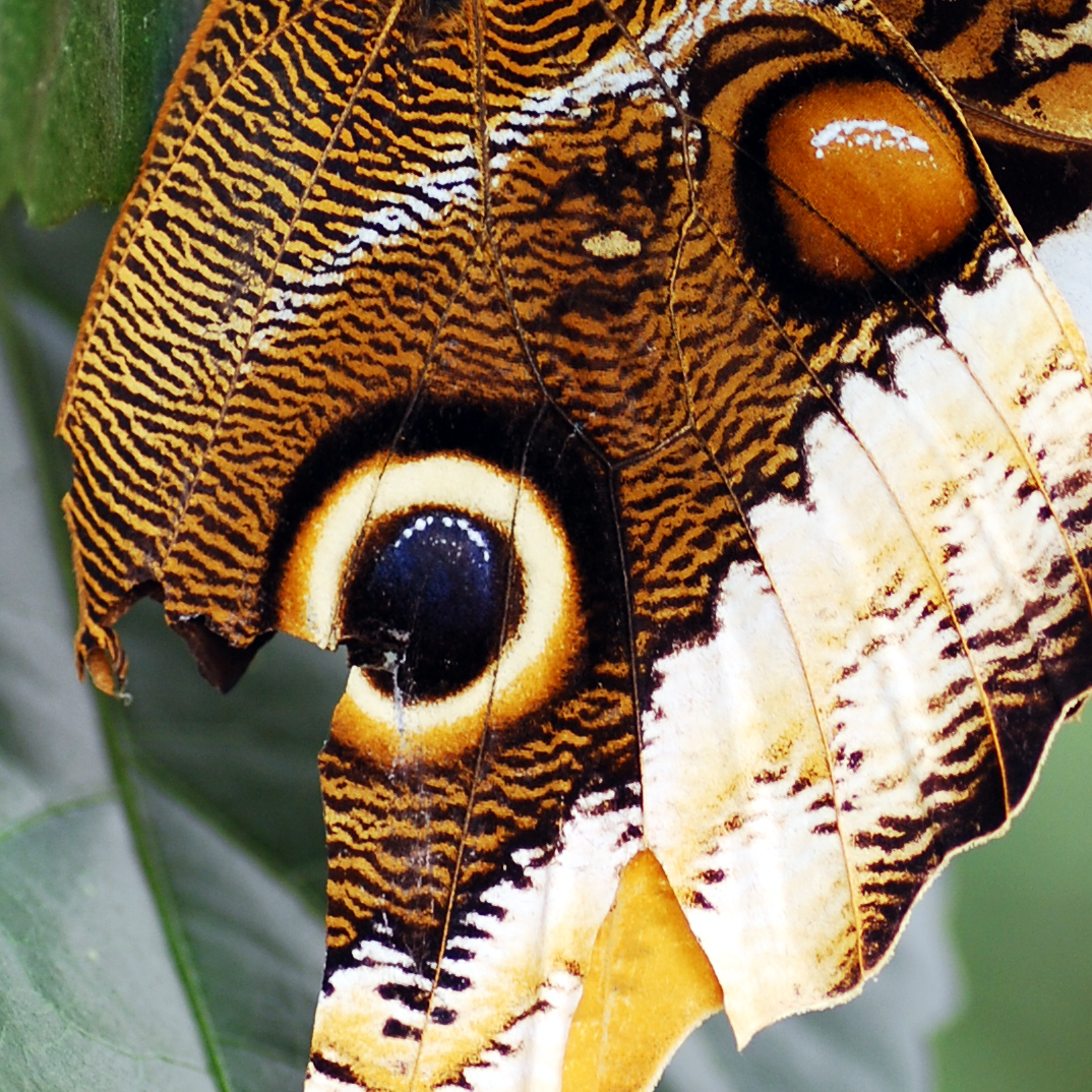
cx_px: 852
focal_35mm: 321
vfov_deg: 5.5
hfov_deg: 5.5
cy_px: 549
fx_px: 11457
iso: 200
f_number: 4
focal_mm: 90
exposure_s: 1/100
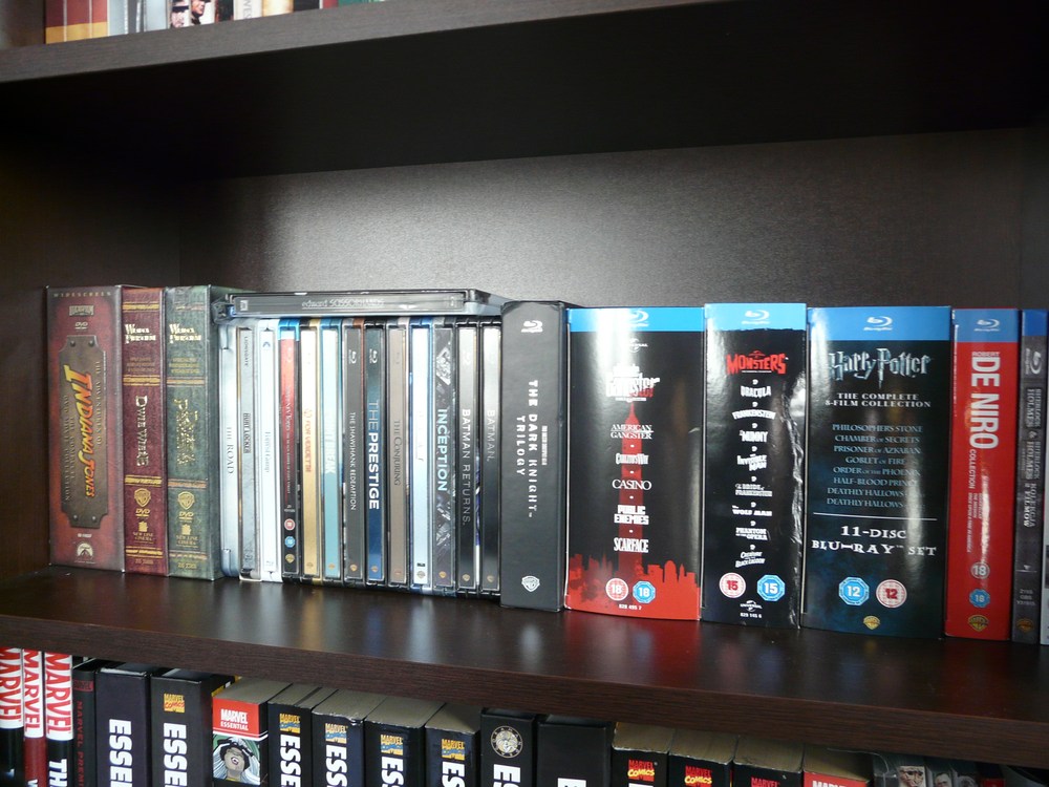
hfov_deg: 63.4
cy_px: 394
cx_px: 524
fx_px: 849
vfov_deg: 49.7
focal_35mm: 28
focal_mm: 4.6
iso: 160
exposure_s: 1/30
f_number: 2.8
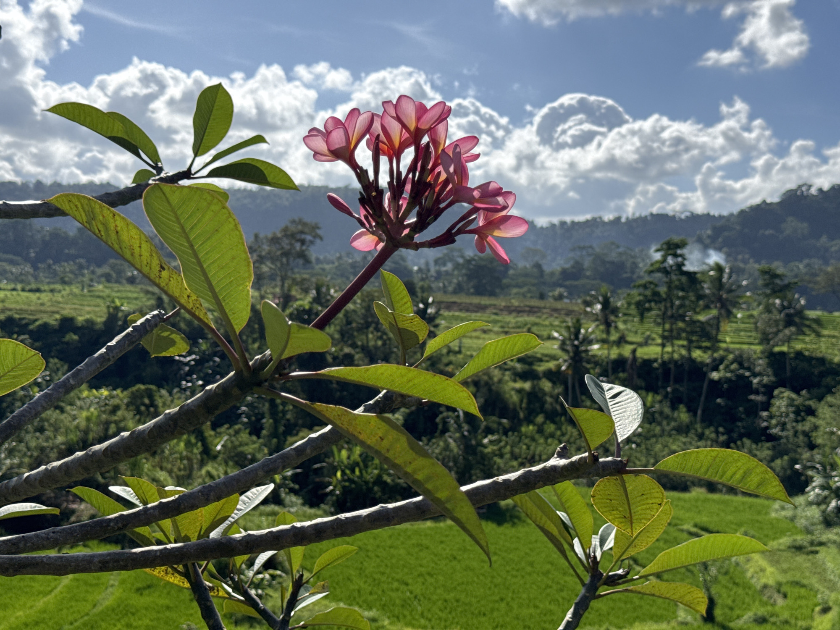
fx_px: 1165
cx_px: 420
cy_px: 315
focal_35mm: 48
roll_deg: -3.4
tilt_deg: -0.8
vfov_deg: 30.3
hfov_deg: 39.7
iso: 64
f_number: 1.78
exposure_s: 1/7937
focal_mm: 6.76
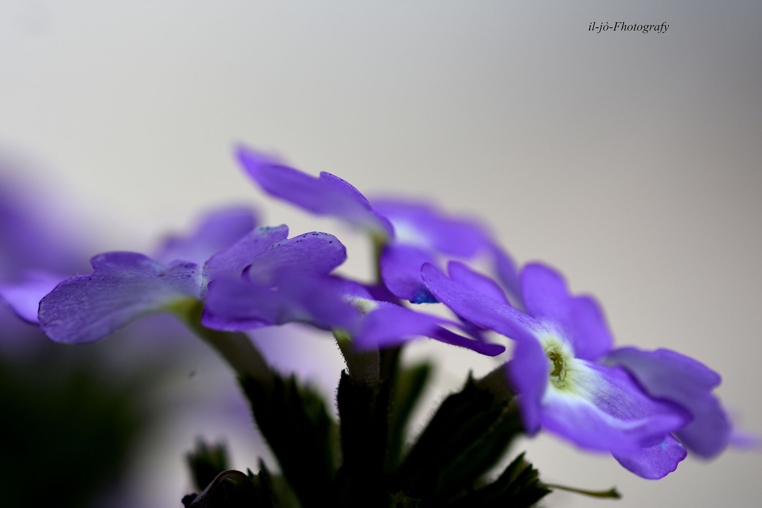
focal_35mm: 158
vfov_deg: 8.7
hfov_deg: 13.0
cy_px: 254
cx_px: 381
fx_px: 3333
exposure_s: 1/640
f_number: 5.6
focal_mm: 105
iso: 160
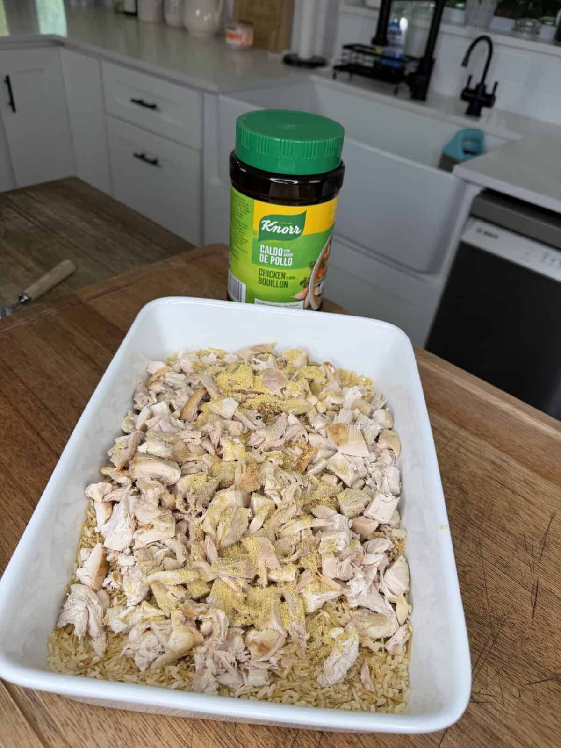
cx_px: 280
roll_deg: -6.7
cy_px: 374
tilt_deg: -39.7
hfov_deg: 56.8
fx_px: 519
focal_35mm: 24
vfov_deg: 71.6
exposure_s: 1/849
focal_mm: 6.76
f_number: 1.78
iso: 80
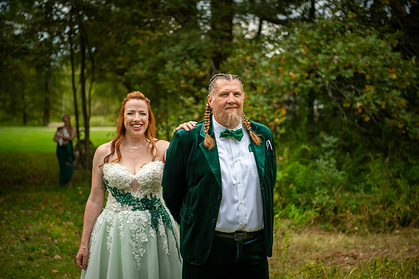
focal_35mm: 70
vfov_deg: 19.4
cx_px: 210
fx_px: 814
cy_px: 140
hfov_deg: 28.9
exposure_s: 1/1600
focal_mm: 70
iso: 400
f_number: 2.8
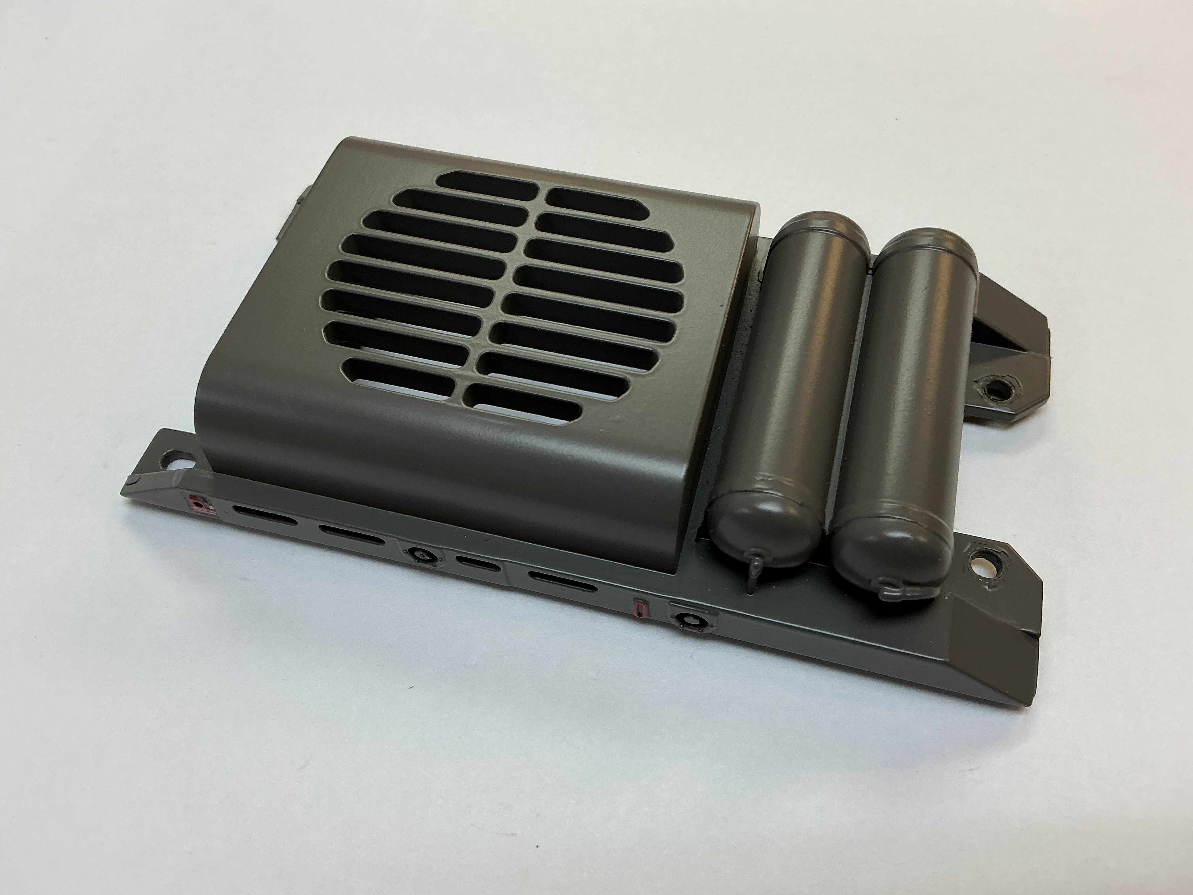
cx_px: 596
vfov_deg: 48.2
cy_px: 448
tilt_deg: -57.6
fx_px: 999
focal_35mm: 29
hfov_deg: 61.7
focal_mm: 3
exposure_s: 1/120
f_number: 1.8
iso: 40
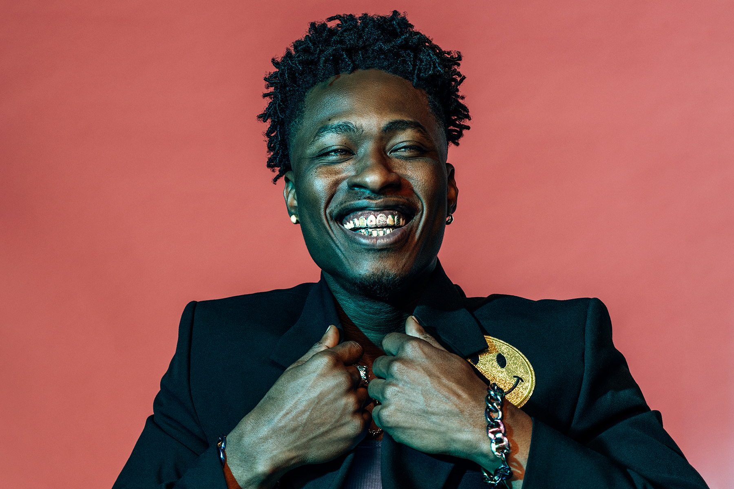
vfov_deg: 27.0
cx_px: 367
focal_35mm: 50
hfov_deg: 39.6
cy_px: 244
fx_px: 1019
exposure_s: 1/125
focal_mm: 50
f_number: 8
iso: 400
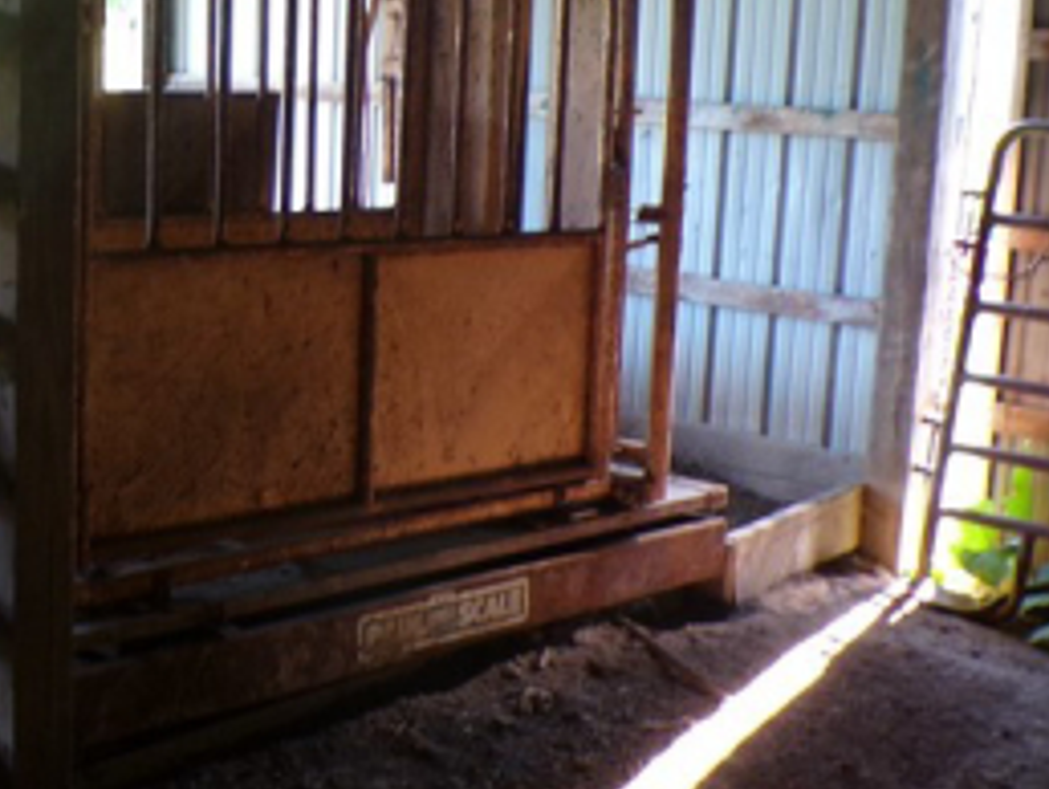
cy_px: 325
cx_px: 132
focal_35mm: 62
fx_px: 1881
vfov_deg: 23.7
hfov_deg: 30.0
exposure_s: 1/34
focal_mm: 4.3
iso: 172
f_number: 3
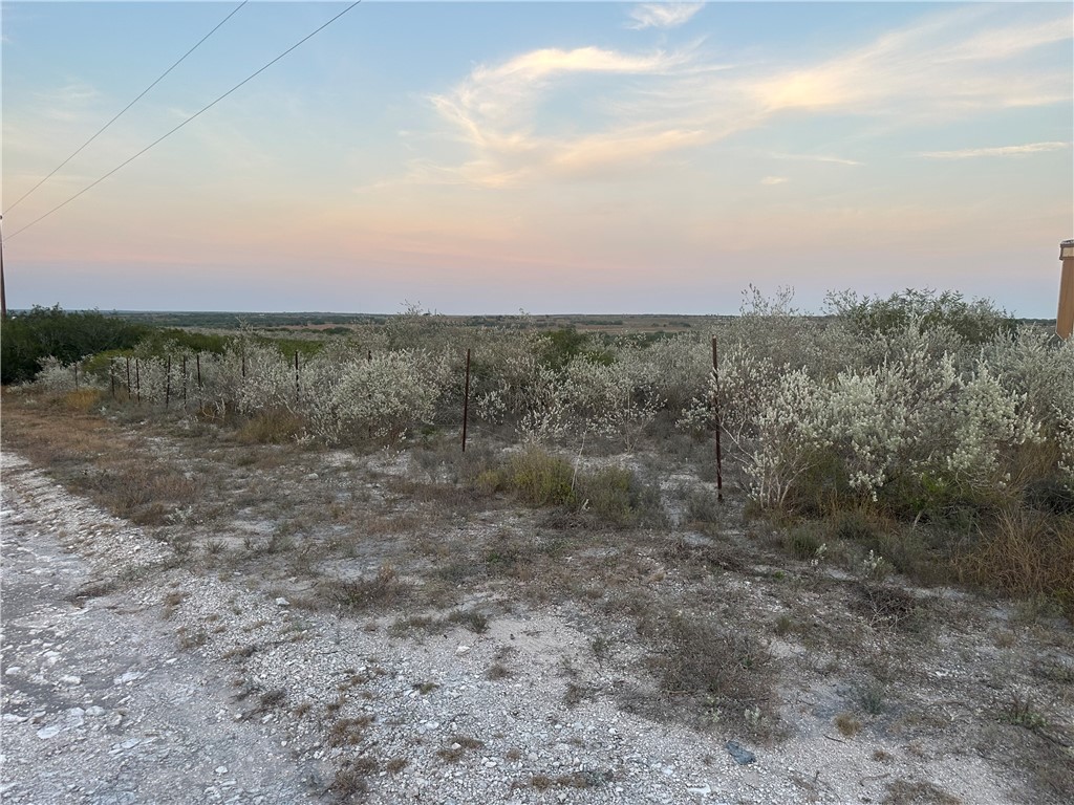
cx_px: 537
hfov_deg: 71.6
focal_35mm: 24
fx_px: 745
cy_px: 402
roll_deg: -0.8
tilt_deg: -7.0
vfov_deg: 56.8
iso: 80
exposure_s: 1/268
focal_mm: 6.86
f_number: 1.78
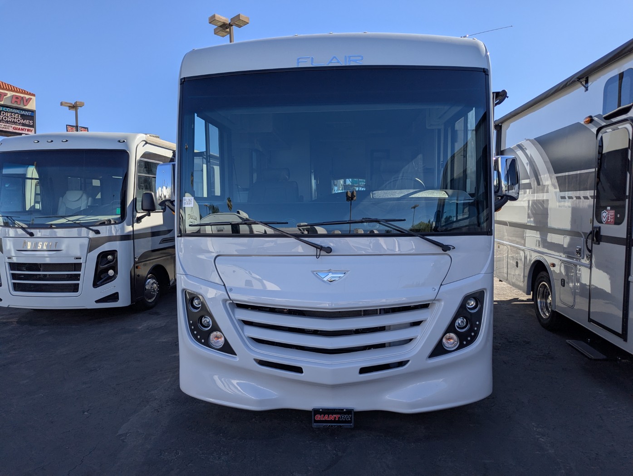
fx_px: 439
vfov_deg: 56.9
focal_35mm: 24
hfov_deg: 71.5
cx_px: 316
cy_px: 238
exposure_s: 1/1490
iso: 47
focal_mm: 6.81
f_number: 1.85
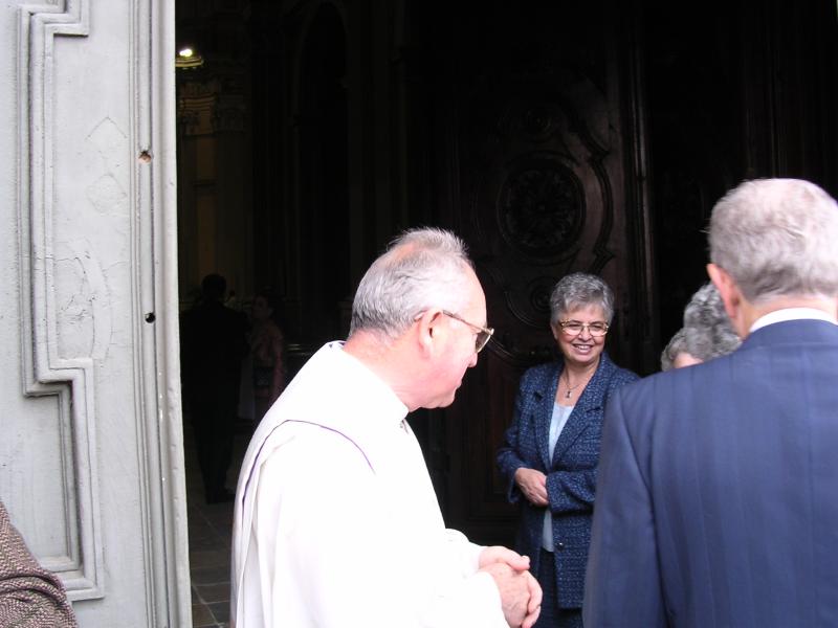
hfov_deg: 49.0
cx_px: 419
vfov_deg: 37.7
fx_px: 920
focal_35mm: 38
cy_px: 314
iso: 100
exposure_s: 1/36
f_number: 2.8
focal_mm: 5.8
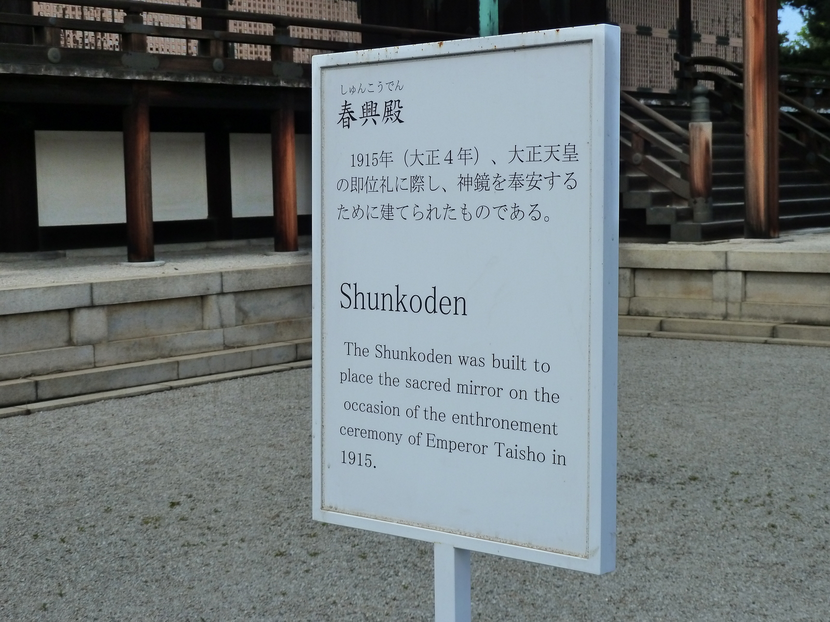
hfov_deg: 32.7
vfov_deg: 24.8
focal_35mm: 59
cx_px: 415
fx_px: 1415
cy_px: 311
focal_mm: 9.7
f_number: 4.5
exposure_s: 1/500
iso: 200
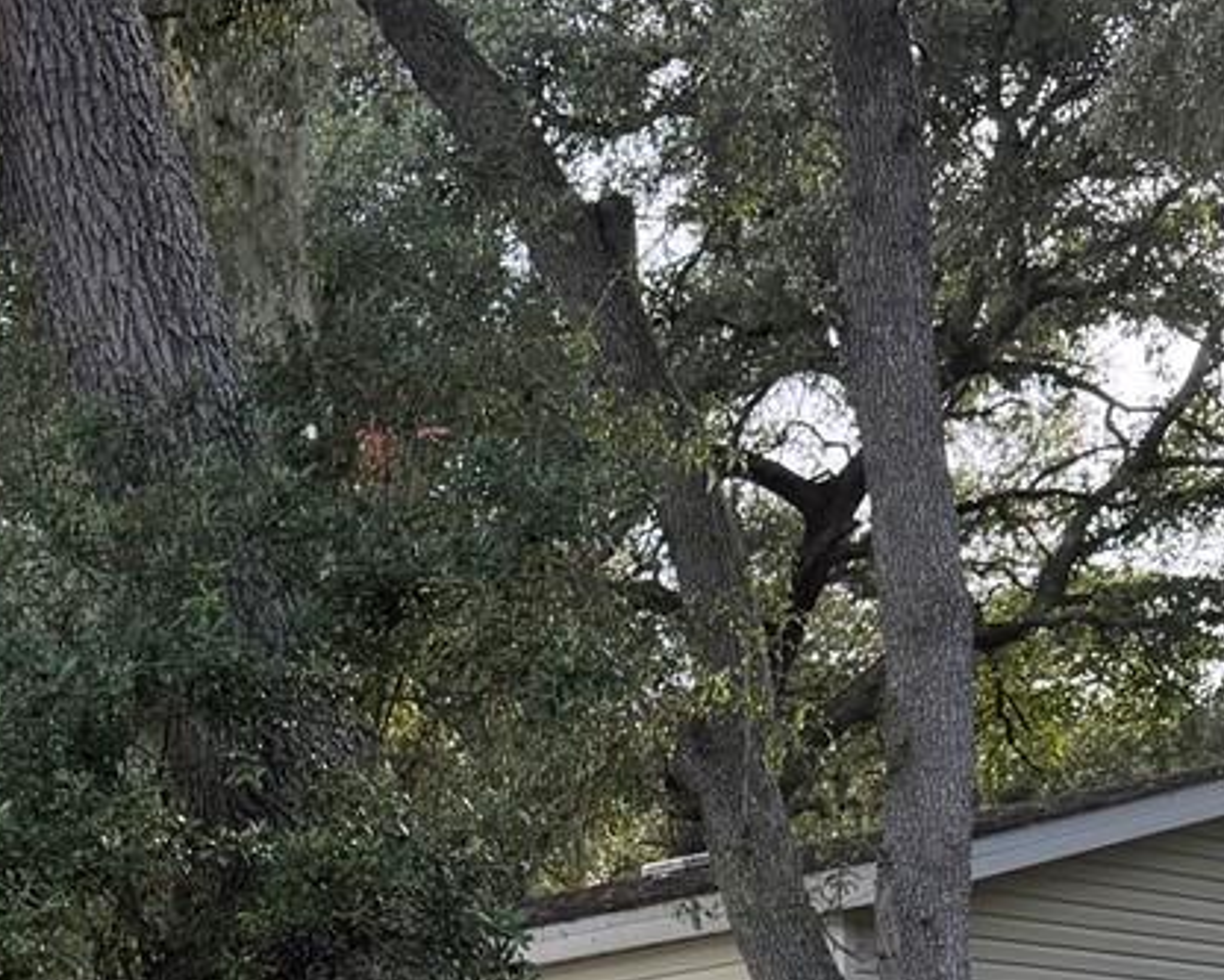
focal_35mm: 90
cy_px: 1498
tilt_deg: -1.7
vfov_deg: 15.6
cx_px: -91
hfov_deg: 20.4
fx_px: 3261
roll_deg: +3.1
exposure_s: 1/374
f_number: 1.78
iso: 100
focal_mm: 6.76
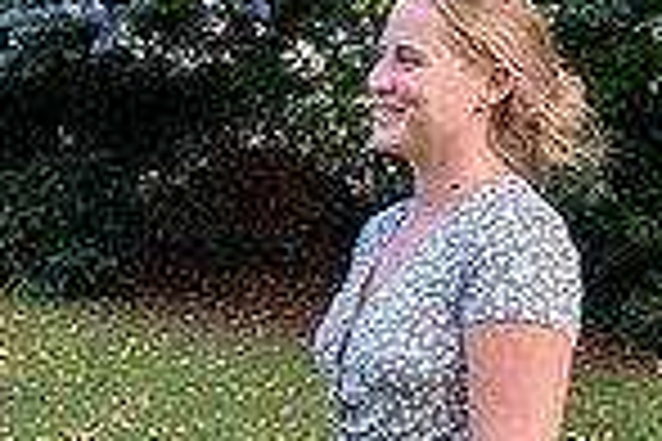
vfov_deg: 11.0
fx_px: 2280
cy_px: 312
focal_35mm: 124
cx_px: -138
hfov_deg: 15.9
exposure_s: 1/60
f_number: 5.6
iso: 720
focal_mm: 27
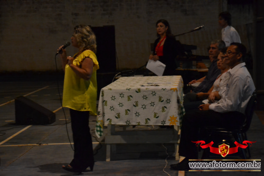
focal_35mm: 112
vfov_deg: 12.2
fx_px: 825
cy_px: 88
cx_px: 132
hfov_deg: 18.2
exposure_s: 1/20
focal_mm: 75
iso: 3200
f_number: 5.3
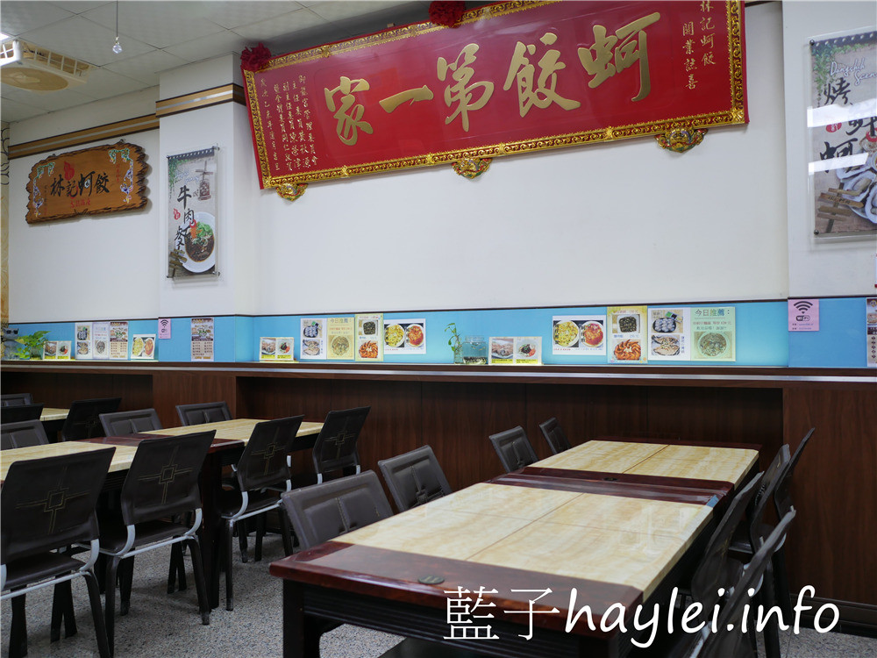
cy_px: 329
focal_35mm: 30
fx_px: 760
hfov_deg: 60.0
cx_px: 438
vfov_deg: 46.8
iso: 200
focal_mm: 15
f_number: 1.7
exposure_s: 1/60
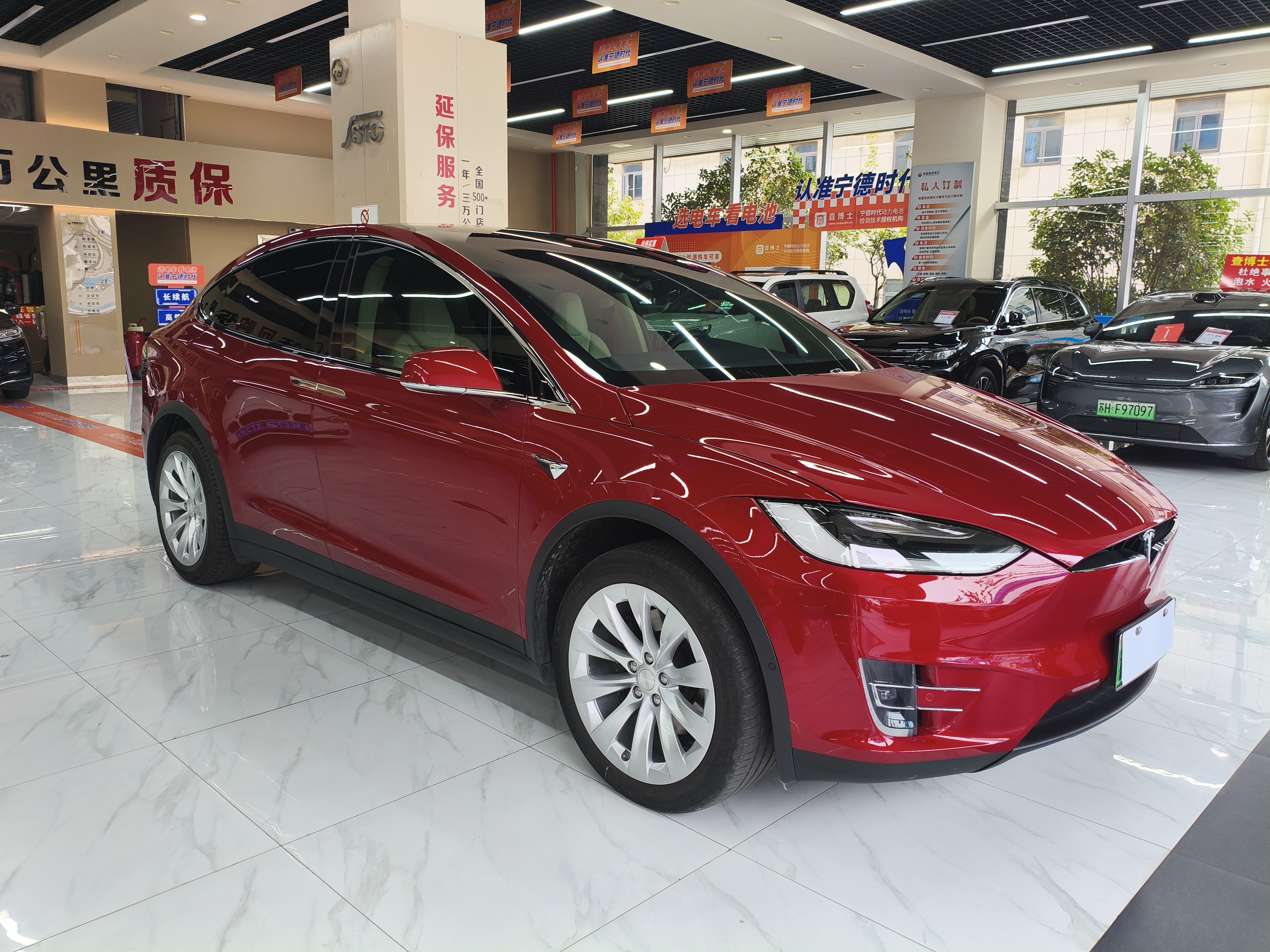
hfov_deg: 67.3
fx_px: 954
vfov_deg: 53.1
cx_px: 635
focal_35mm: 26
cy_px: 476
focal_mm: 4.94
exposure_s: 1/130
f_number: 1.5
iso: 50
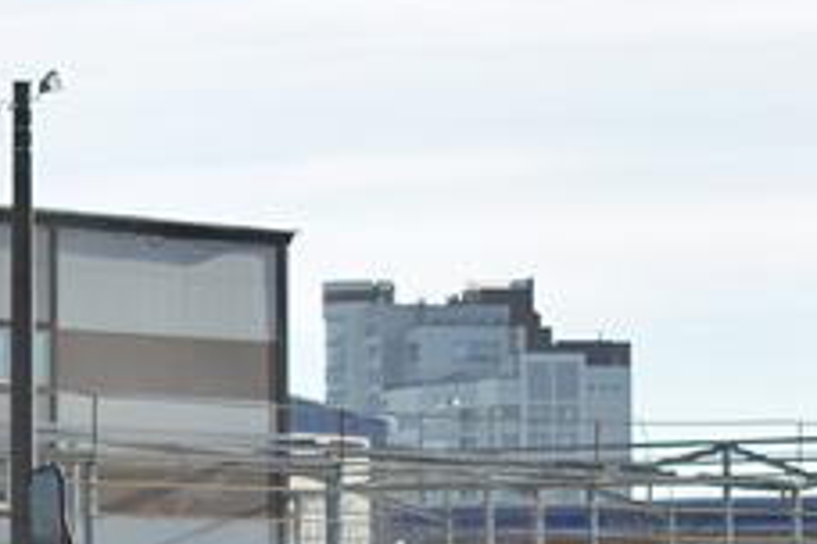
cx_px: -1268
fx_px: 5378
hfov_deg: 7.9
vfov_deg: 5.8
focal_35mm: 237
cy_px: 605
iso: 100
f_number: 5.6
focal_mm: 30
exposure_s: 1/320
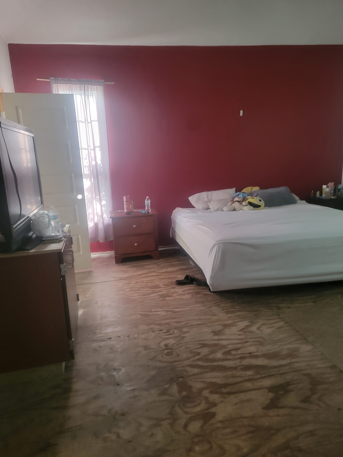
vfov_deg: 69.4
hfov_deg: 54.9
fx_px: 330
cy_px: 228
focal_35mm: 25
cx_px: 173
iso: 400
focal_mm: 6.7
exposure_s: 1/40
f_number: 1.8
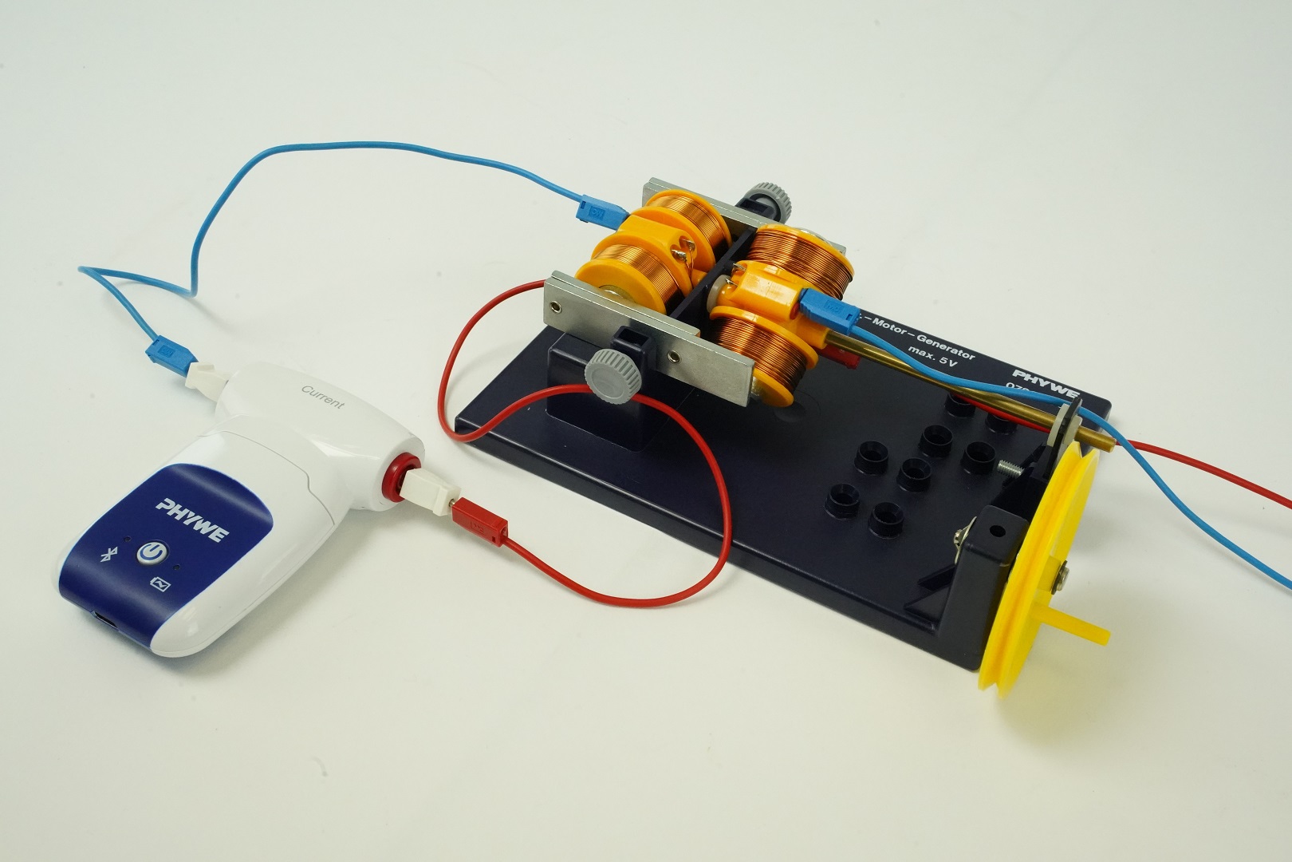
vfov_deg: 32.6
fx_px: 1471
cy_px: 431
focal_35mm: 41
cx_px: 646
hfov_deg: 47.4
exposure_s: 1/640
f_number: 22
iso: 10000
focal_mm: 41
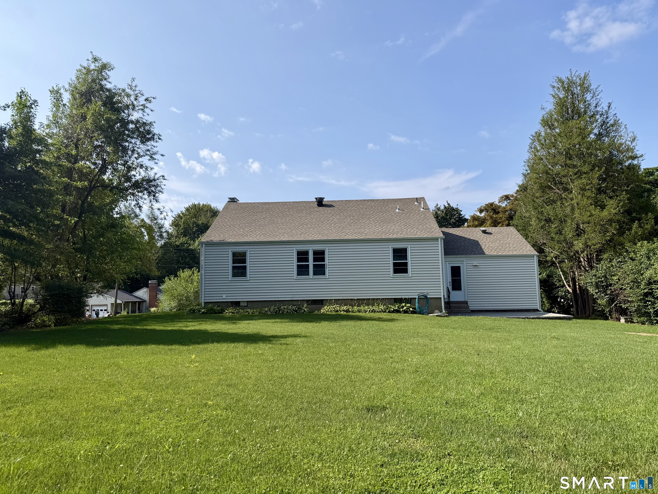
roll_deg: +1.9
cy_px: 247
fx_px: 456
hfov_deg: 71.6
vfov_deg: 56.8
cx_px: 329
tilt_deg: +4.4
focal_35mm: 24
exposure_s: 1/4975
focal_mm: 6.76
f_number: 1.78
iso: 80
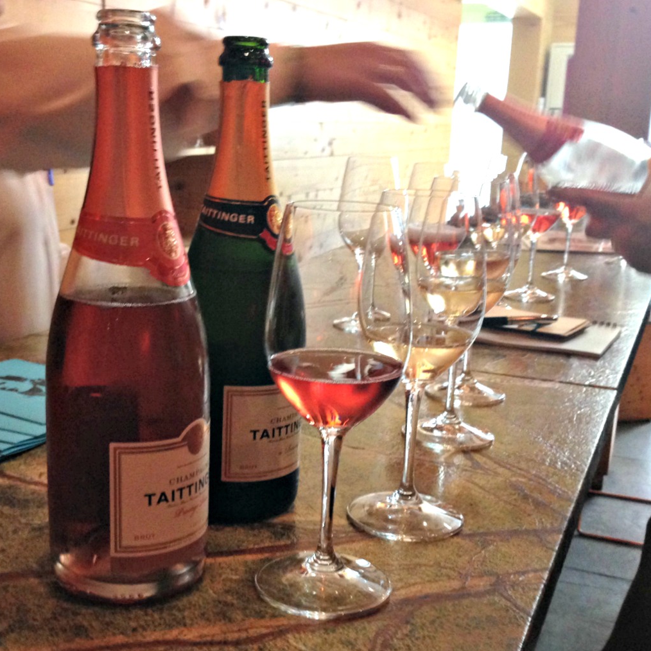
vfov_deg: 42.8
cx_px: 361
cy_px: 326
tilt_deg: -16.5
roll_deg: -1.9
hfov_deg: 42.8
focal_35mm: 39
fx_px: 830
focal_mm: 4.12
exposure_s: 1/20
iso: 200
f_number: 2.4
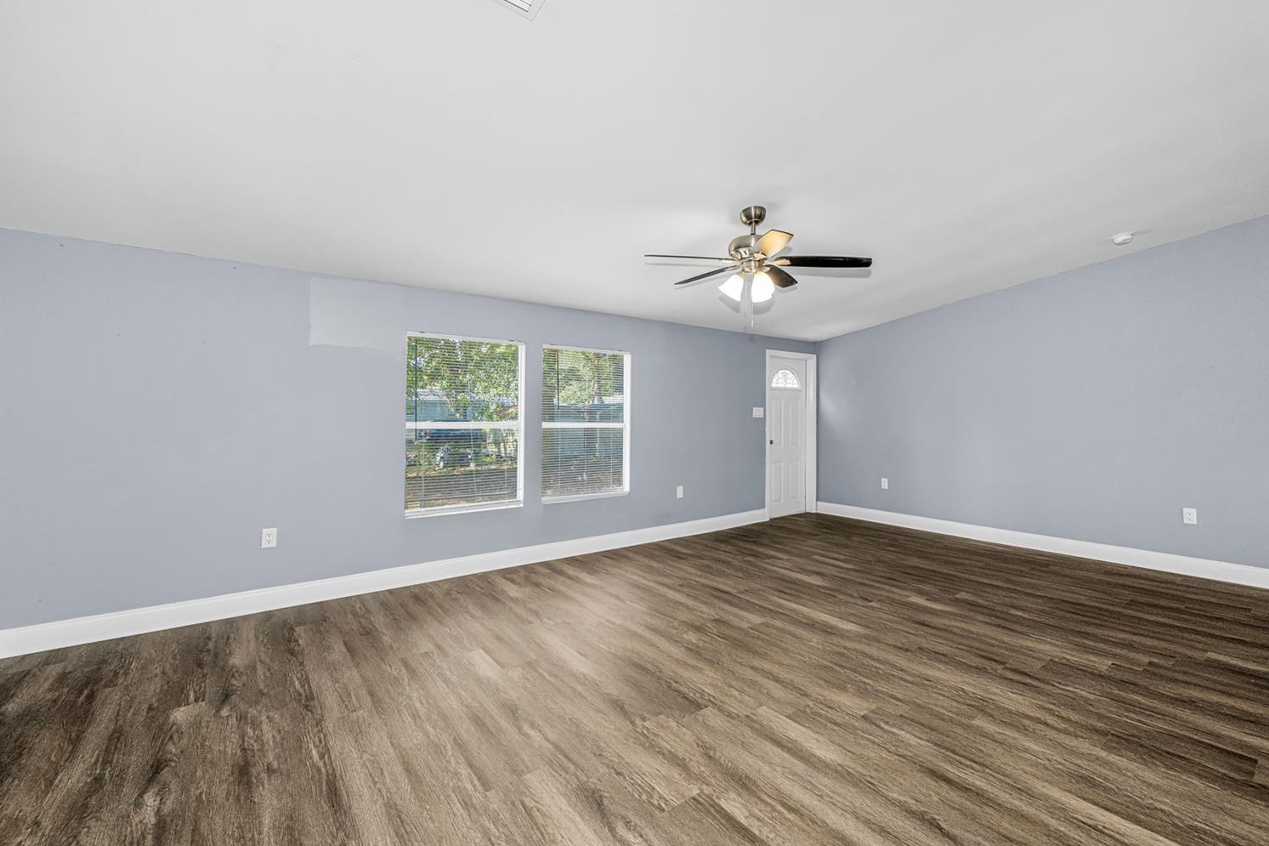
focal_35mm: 15
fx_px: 529
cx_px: 672
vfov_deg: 77.3
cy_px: 410
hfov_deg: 100.3
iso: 250
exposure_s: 1/50
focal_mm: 14
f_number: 8
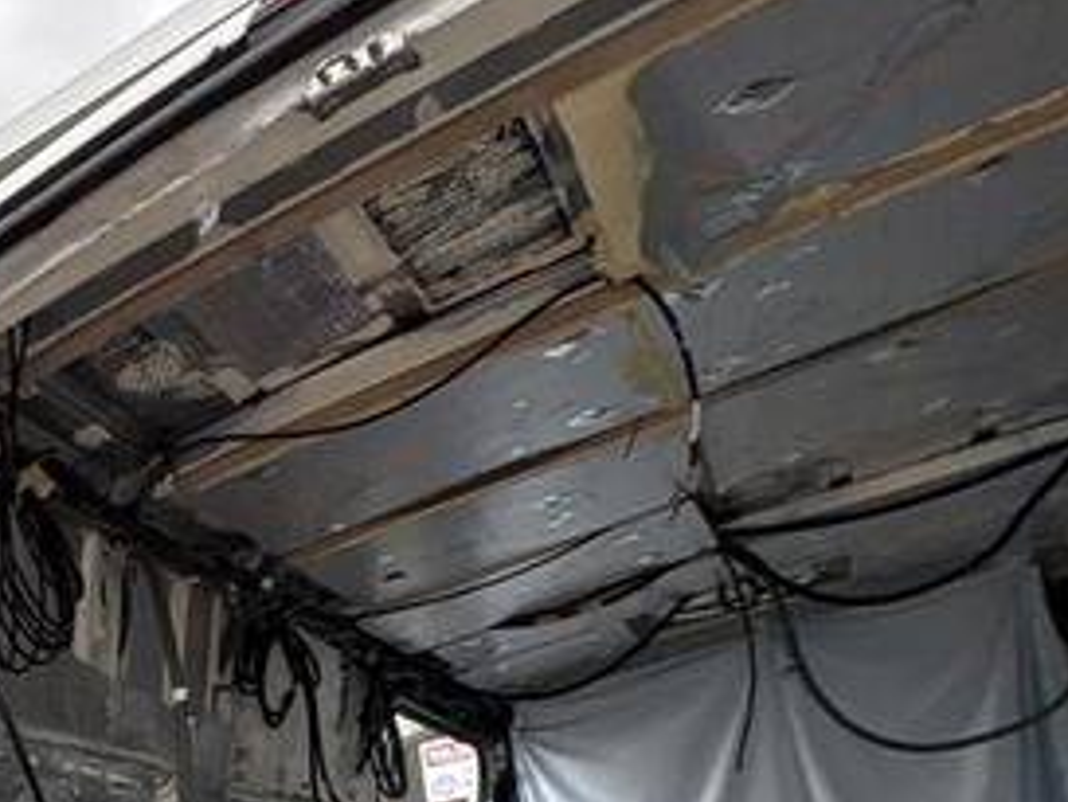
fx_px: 1420
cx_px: -364
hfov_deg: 30.9
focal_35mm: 46
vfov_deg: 25.2
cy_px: 1150
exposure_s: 1/298
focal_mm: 2.22
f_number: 2.2
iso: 64
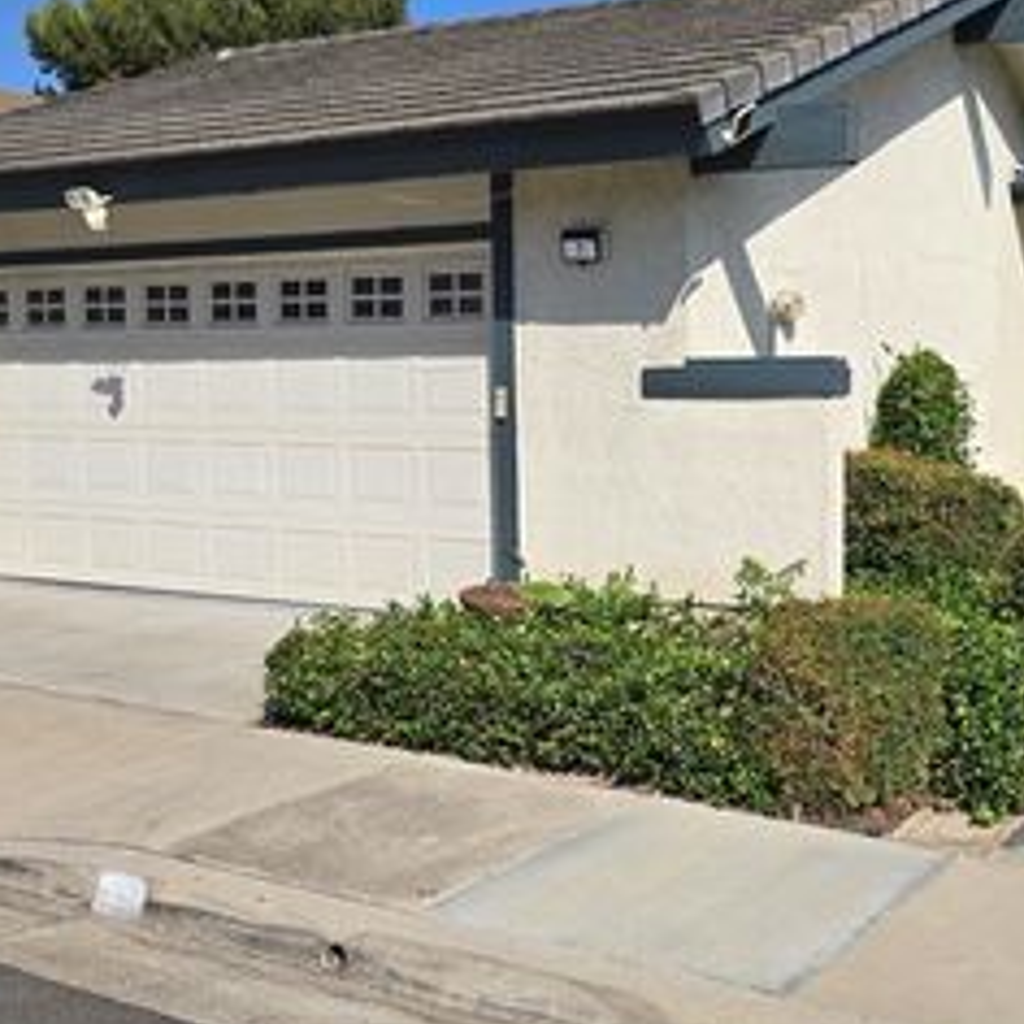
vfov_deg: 39.2
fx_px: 1439
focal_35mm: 43
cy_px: 510
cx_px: 794
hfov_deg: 38.0
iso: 12
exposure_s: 1/1422
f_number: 1.7
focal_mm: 6.3
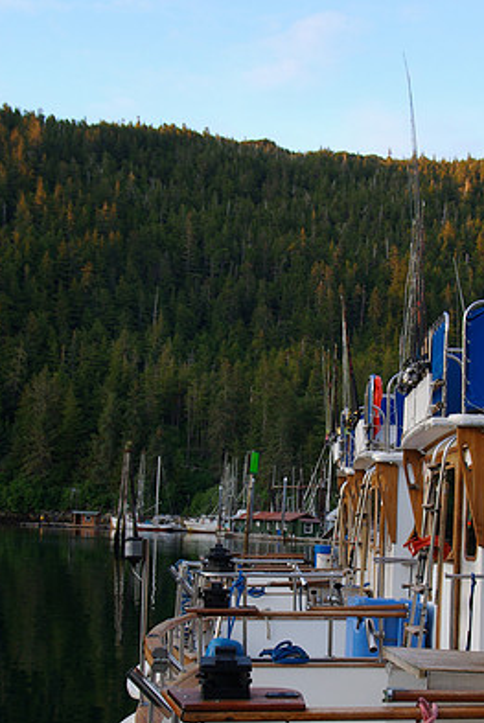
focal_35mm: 62
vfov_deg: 32.2
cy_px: 443
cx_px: 315
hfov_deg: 21.9
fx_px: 1247
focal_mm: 28
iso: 100
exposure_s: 1/15
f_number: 6.3
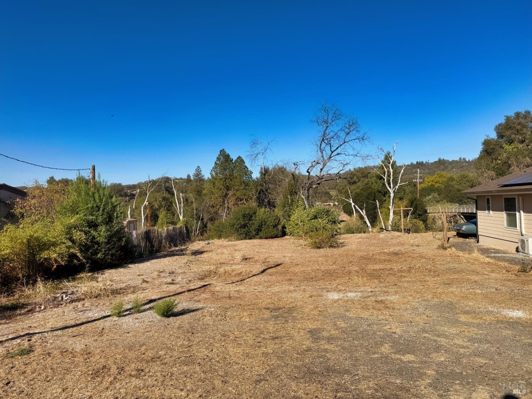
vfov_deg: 56.8
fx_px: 369
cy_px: 200
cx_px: 266
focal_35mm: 24
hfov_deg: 71.6
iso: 80
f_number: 1.78
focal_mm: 6.76
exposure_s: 1/5714
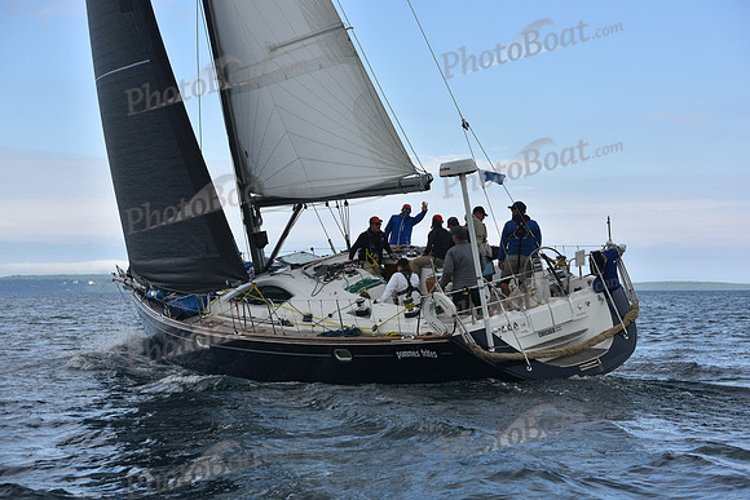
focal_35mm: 70
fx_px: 1459
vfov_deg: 19.5
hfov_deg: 28.8
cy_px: 250
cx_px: 375
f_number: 7.1
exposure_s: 1/800
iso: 250
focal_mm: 70
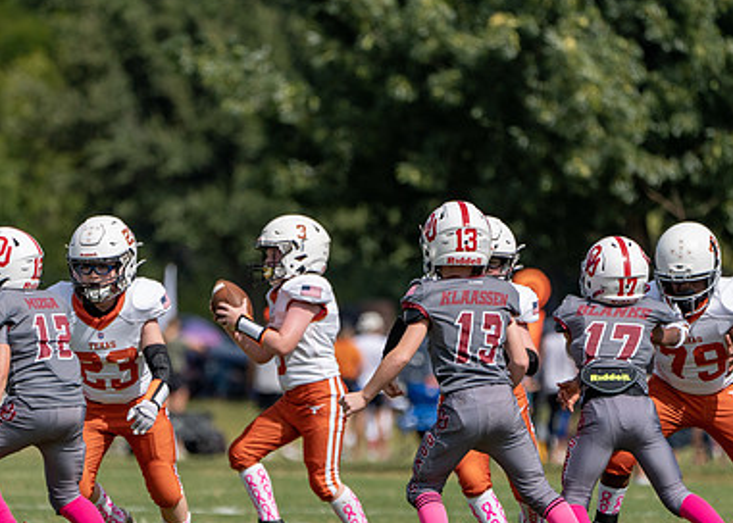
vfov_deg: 2.0
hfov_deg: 2.8
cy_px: 406
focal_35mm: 715
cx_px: 333
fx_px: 14882
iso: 320
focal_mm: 400
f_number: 5.6
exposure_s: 1/2500
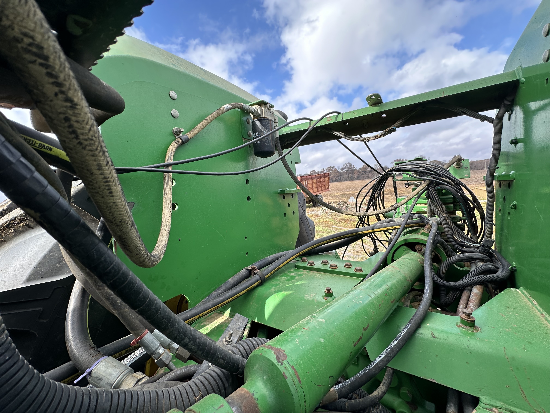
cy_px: 206
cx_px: 275
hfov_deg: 102.1
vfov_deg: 85.7
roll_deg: +2.1
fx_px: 222
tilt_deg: -3.9
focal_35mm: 14
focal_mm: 2.22
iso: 40
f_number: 2.2
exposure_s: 1/449
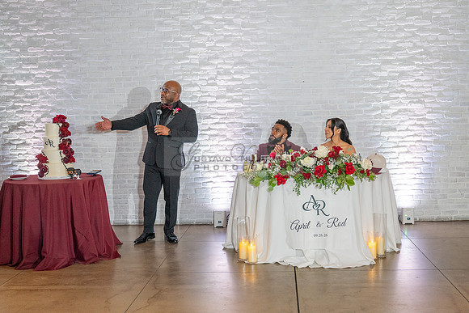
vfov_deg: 29.4
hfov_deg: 43.0
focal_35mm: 46
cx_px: 255
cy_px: 170
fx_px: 595
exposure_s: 1/200
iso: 2000
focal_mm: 42
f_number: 3.5
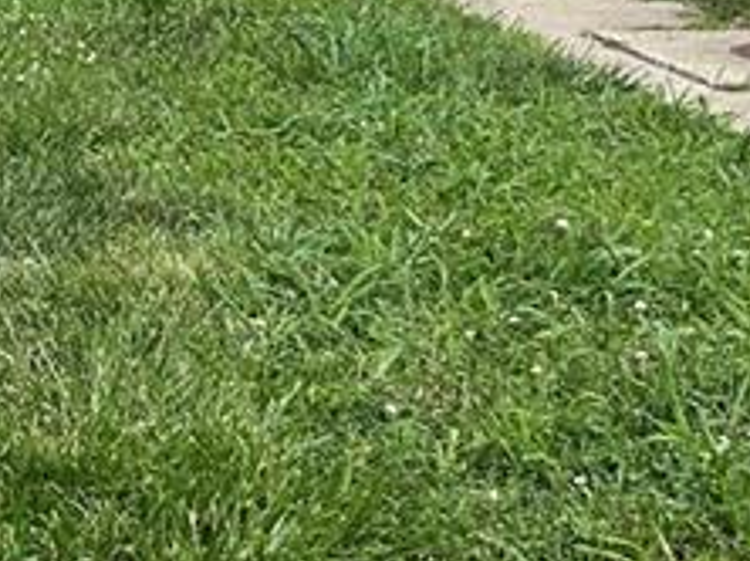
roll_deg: +2.4
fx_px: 2597
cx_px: -297
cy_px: -210
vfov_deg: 11.9
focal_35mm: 120
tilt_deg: -2.4
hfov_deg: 15.4
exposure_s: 1/2915
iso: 50
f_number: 1.5
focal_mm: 5.7
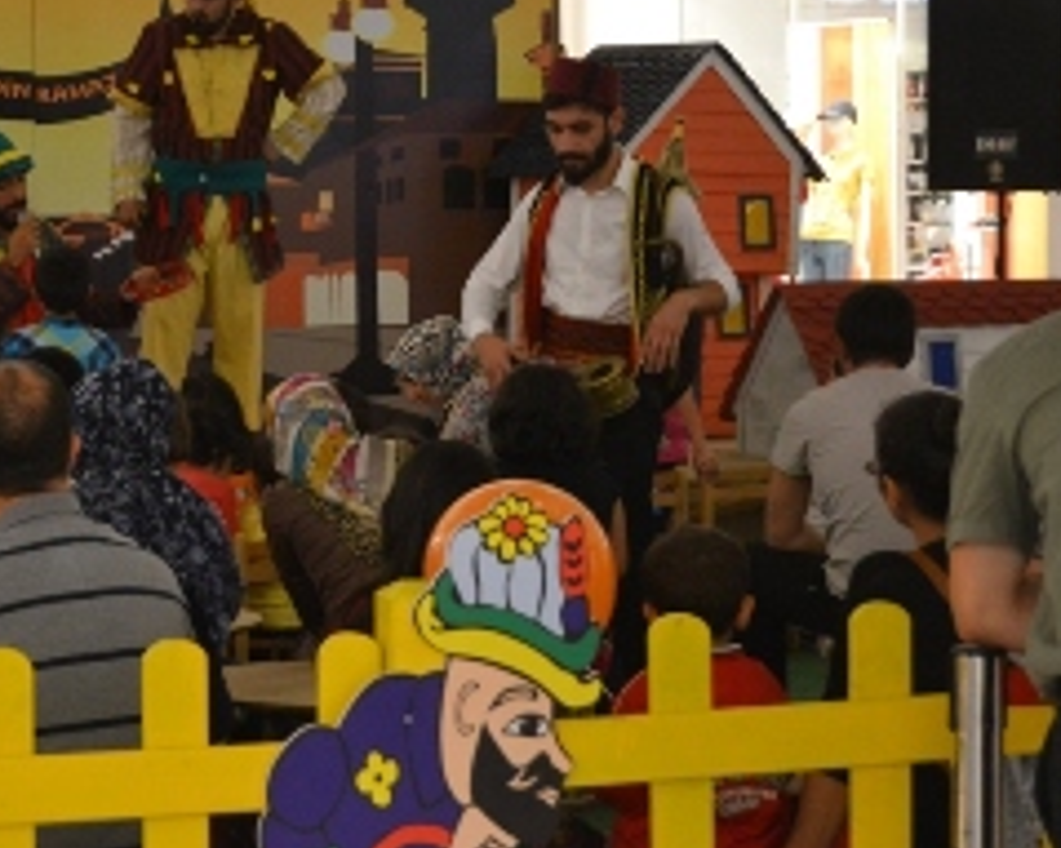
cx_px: 186
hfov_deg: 14.5
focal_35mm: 132
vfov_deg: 11.7
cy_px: 229
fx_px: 4143
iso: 2000
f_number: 5.6
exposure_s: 1/60
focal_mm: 50
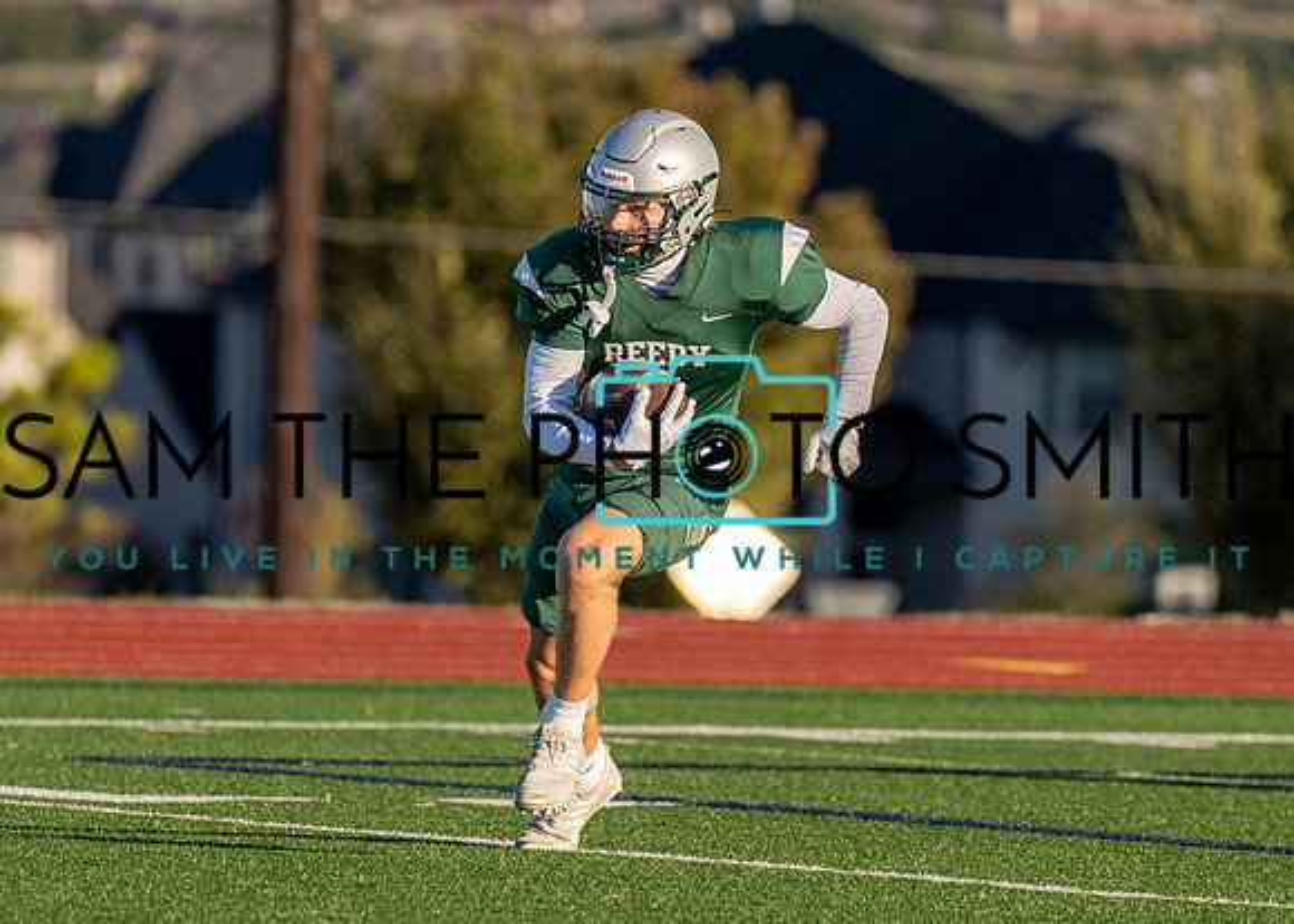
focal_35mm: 591
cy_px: 560
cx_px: 642
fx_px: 21706
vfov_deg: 2.4
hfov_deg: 3.4
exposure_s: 1/8000
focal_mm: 200
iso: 250
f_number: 2.8
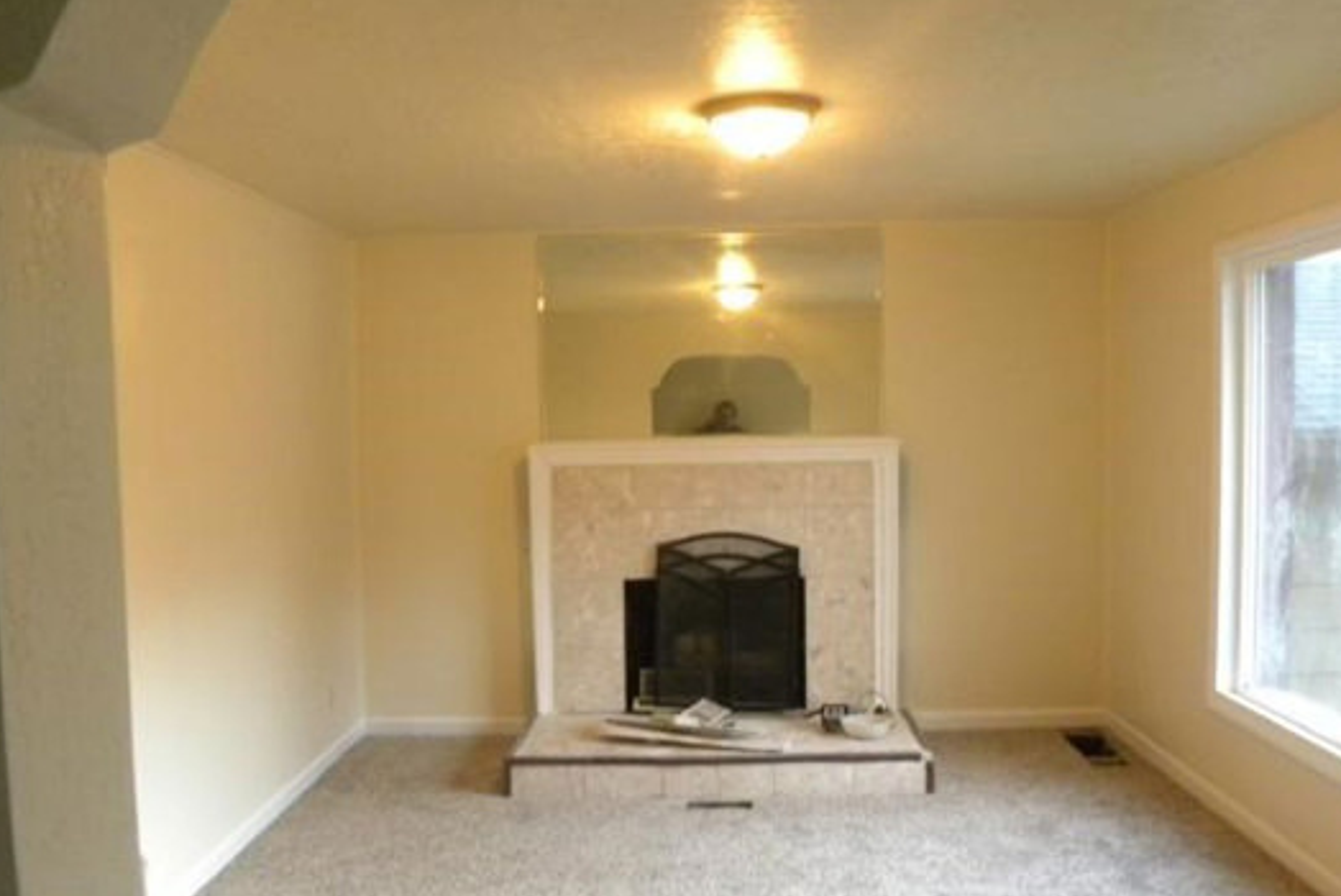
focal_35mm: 33
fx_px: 1230
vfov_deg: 39.9
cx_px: 681
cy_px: 507
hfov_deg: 57.2
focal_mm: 4.6
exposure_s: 1/9.7
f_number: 2.8
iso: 400
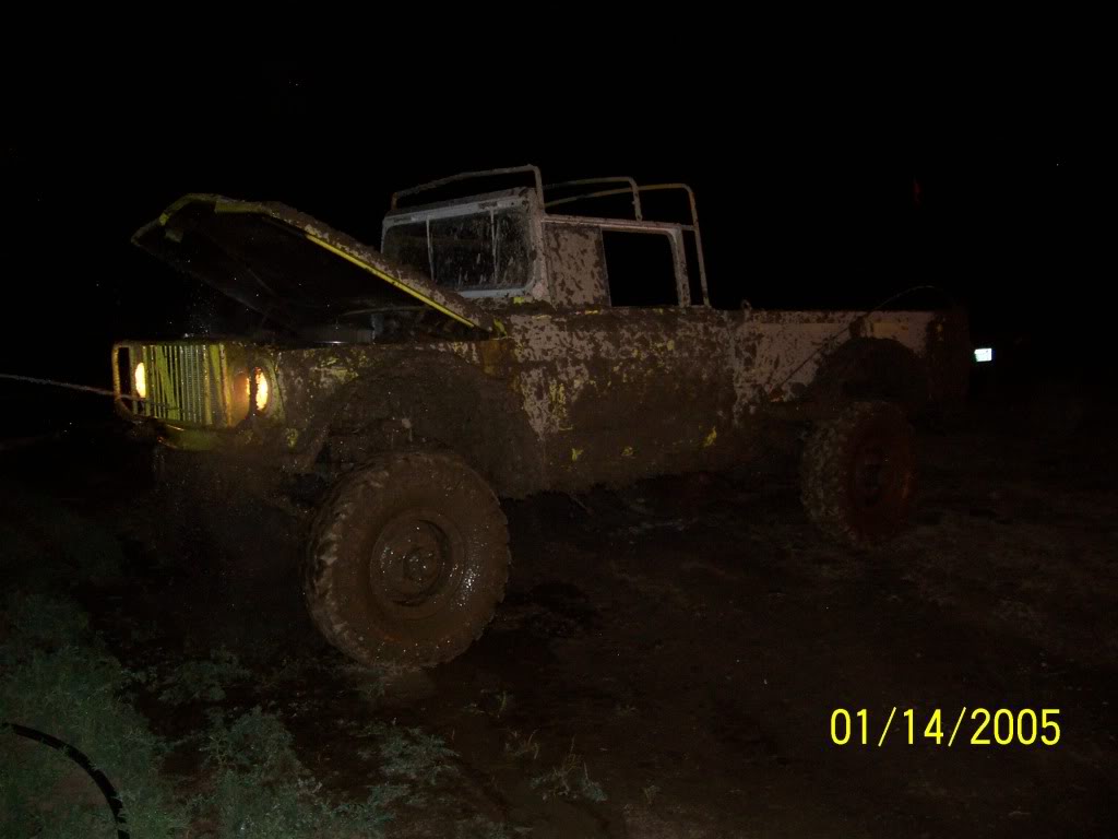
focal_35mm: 34
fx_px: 1098
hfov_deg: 54.0
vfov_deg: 41.8
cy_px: 420
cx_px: 559
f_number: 2.7
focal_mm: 5.6
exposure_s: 1/112
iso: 140
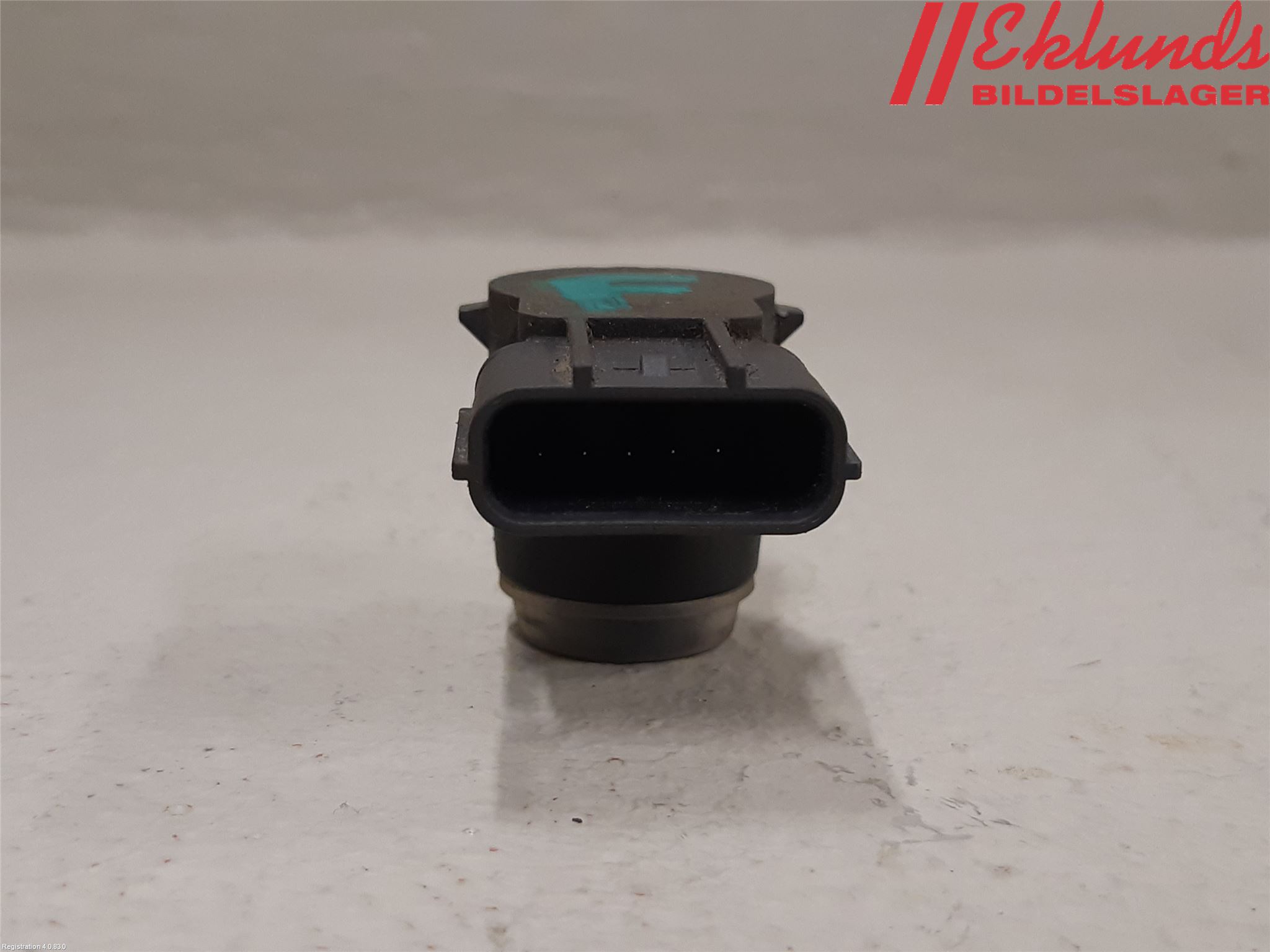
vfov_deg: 53.1
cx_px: 635
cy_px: 476
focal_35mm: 26
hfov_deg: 67.3
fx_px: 954
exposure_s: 1/50
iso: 125
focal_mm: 3.93
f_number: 1.7
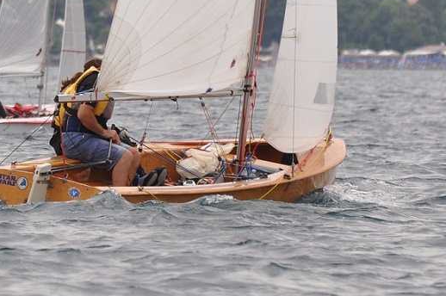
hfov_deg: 2.5
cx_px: 71
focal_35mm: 827
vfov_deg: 1.7
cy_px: -116
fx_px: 10239
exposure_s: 1/1600
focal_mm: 185
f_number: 5.6
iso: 400
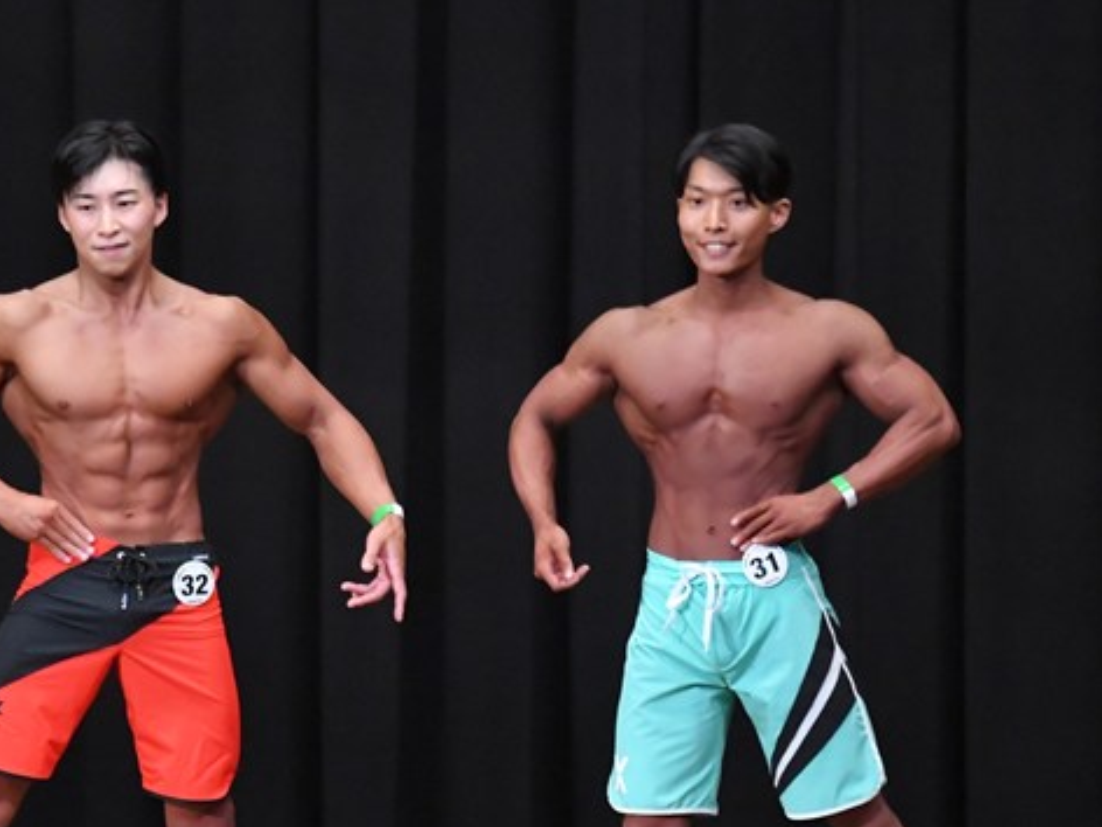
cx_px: 207
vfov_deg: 4.2
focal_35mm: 355
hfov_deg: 5.6
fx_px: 11301
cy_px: 579
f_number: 5.6
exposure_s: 1/400
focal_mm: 150
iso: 8000
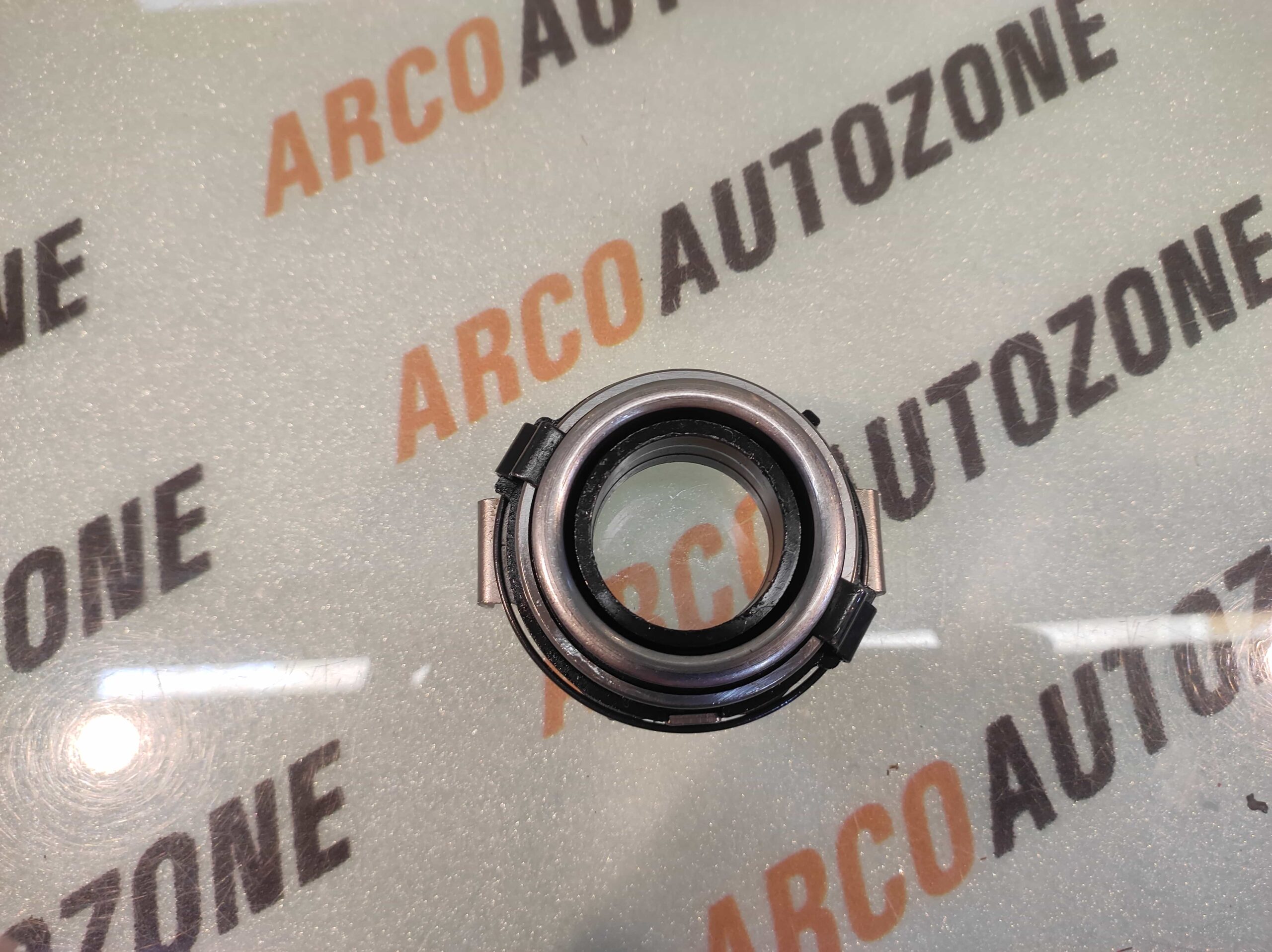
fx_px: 624
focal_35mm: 17
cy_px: 476
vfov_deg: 74.7
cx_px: 636
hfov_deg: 91.1
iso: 112
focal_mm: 4.74
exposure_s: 1/33
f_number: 1.79
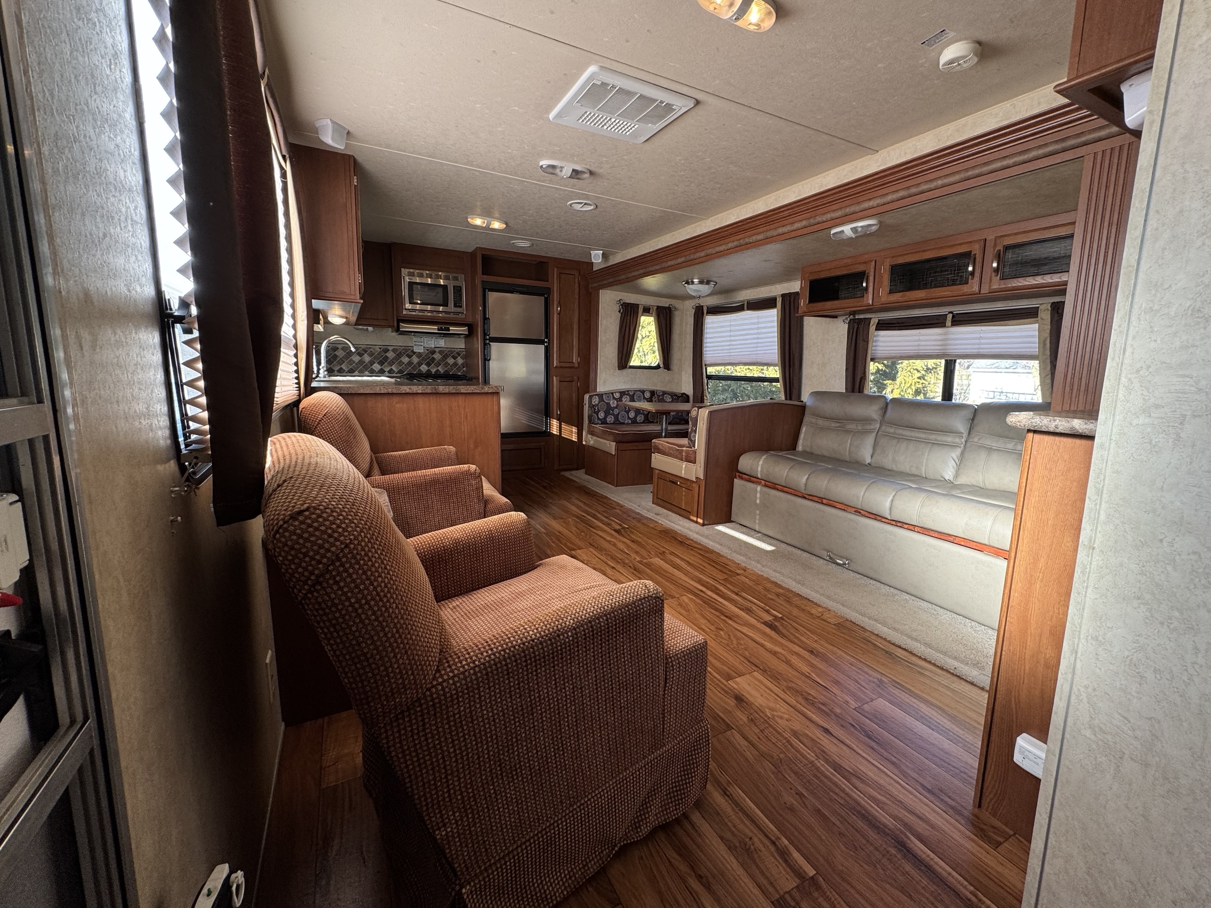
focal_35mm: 15
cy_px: 446
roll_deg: -0.4
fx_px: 525
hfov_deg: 98.1
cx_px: 634
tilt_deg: -10.2
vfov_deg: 81.7
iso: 64
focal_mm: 2.22
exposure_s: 1/99
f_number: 2.2
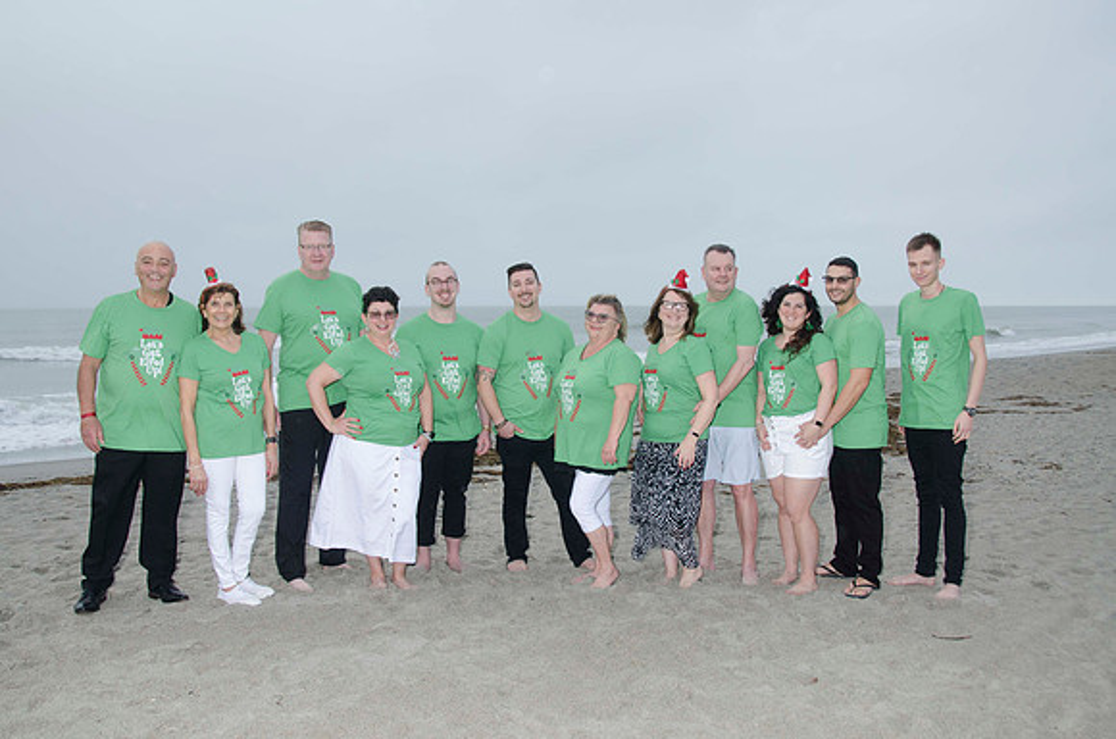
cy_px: 370
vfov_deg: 39.8
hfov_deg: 57.3
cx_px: 558
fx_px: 1021
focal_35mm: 33
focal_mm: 22
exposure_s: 1/50
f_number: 5.6
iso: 200
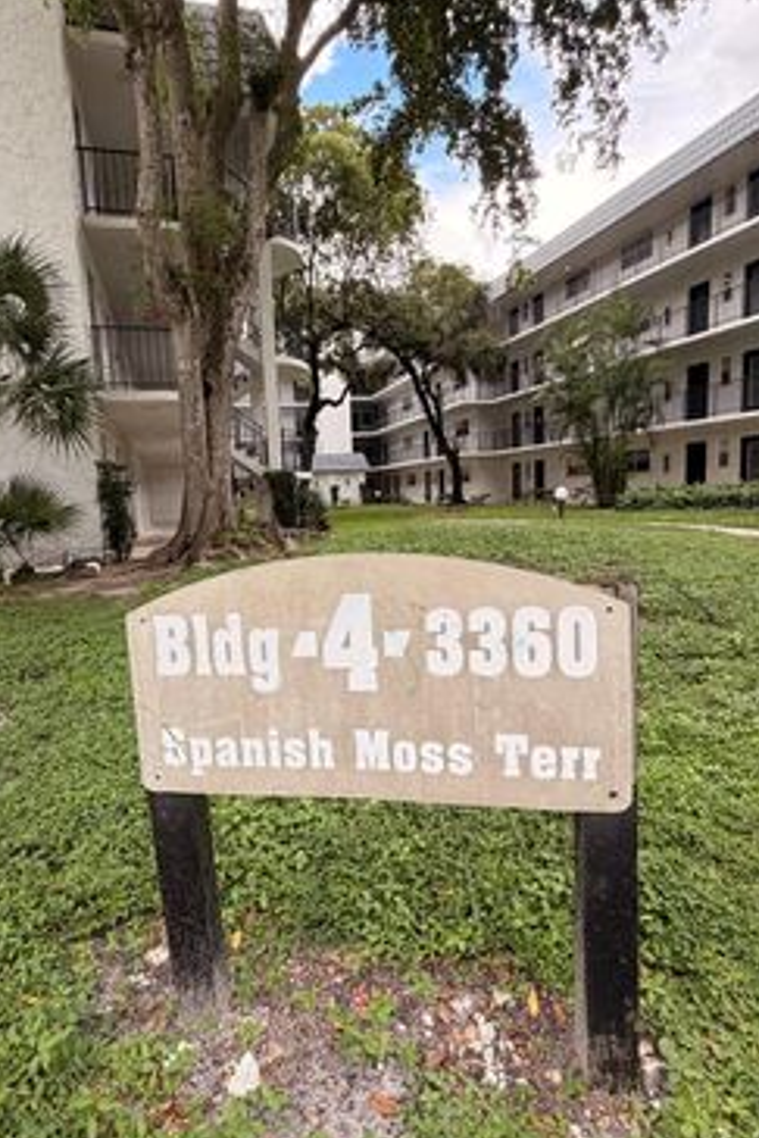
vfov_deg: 84.0
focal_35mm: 20
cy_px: 567
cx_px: 347
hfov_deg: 61.9
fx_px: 632
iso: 125
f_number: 2.2
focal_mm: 2.22
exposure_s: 1/121
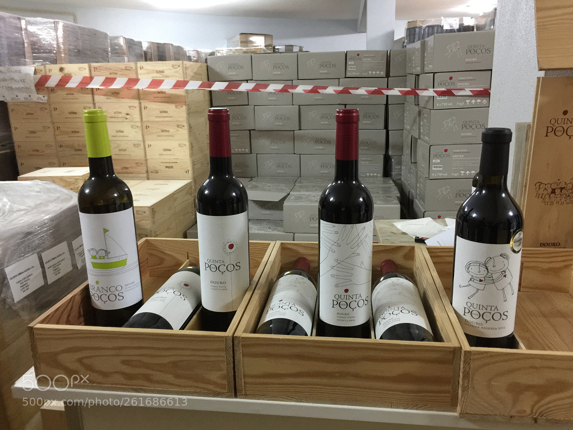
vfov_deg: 48.2
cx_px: 286
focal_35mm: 29
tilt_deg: -15.5
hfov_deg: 61.7
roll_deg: +2.2
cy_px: 215
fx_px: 480
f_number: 2.2
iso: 160
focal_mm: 4.15
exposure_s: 1/8
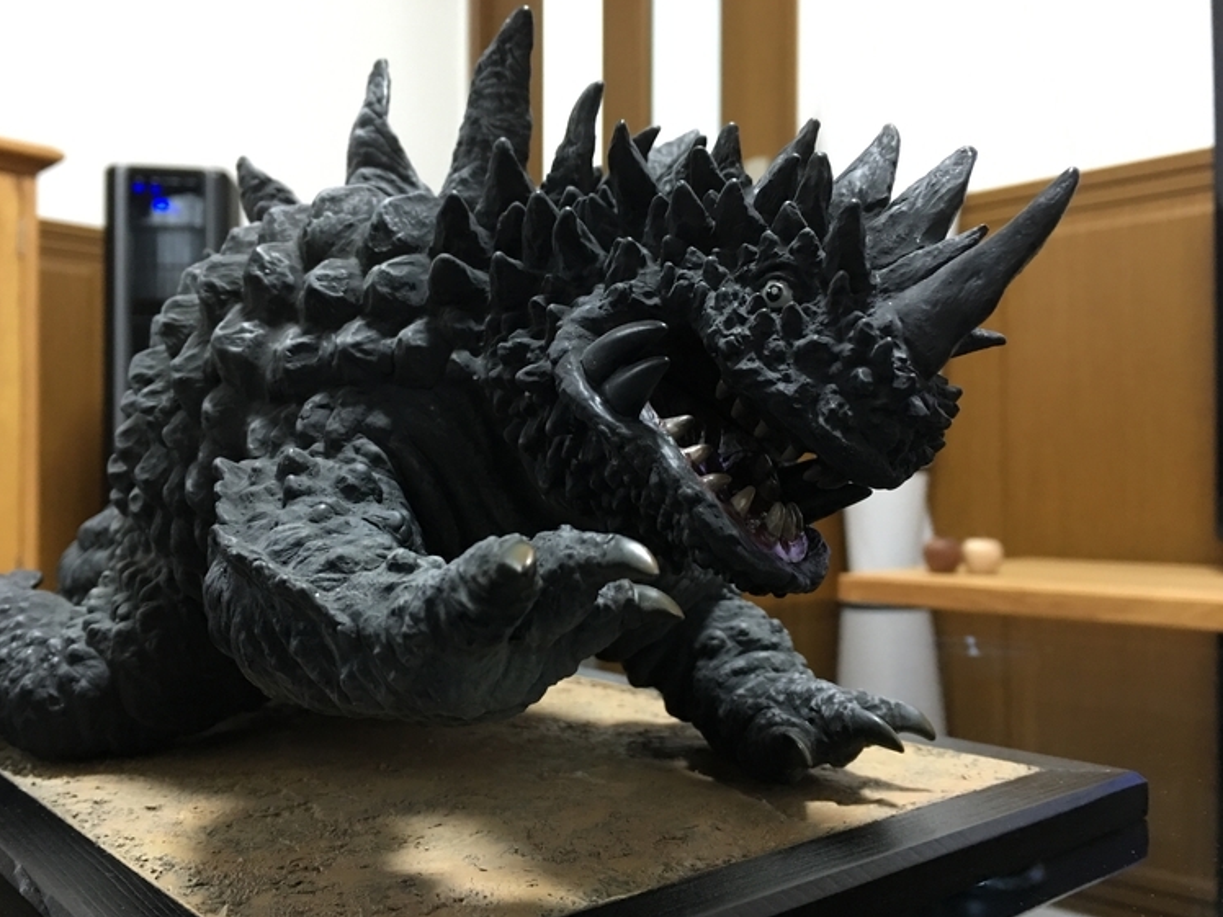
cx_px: 572
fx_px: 1095
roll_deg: +0.0
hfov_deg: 58.3
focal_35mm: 31
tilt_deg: -0.1
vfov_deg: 45.4
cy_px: 469
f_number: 2.2
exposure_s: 1/15
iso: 100
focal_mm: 4.15
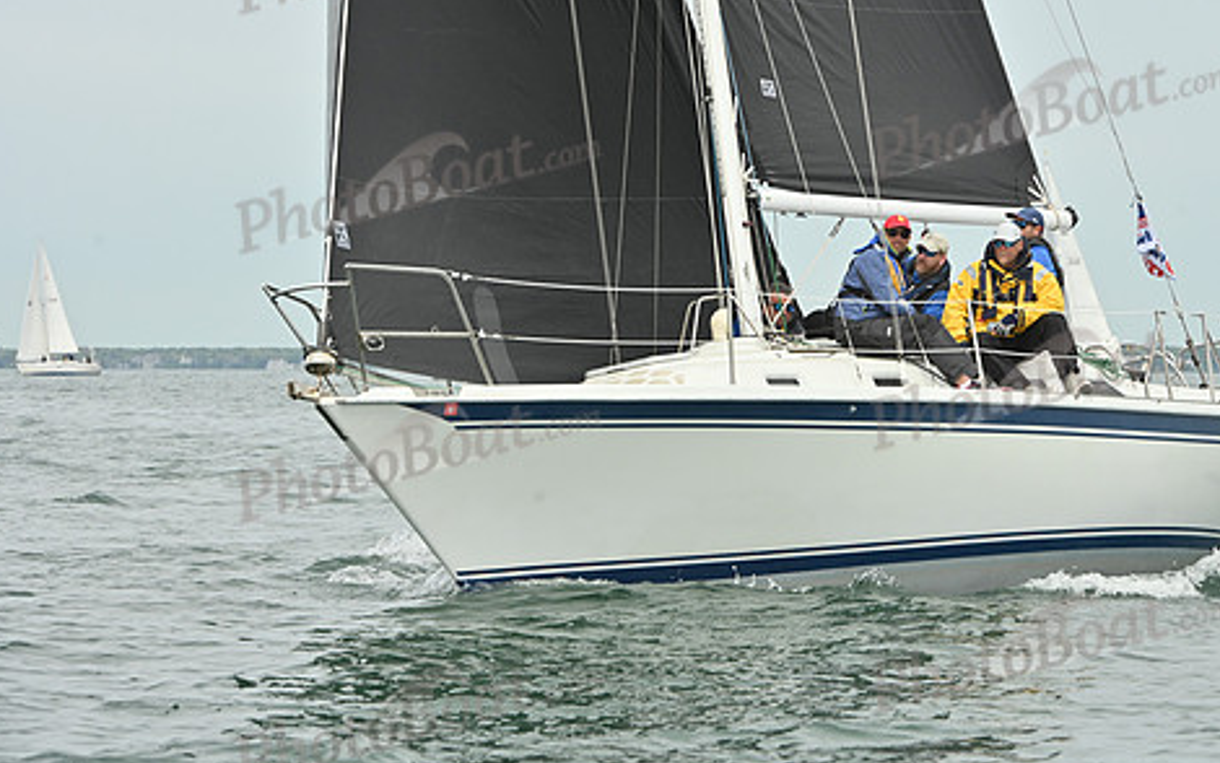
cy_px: 284
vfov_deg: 6.7
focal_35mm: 195
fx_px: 6485
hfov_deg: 10.7
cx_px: 737
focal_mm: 155
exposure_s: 1/800
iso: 320
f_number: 11
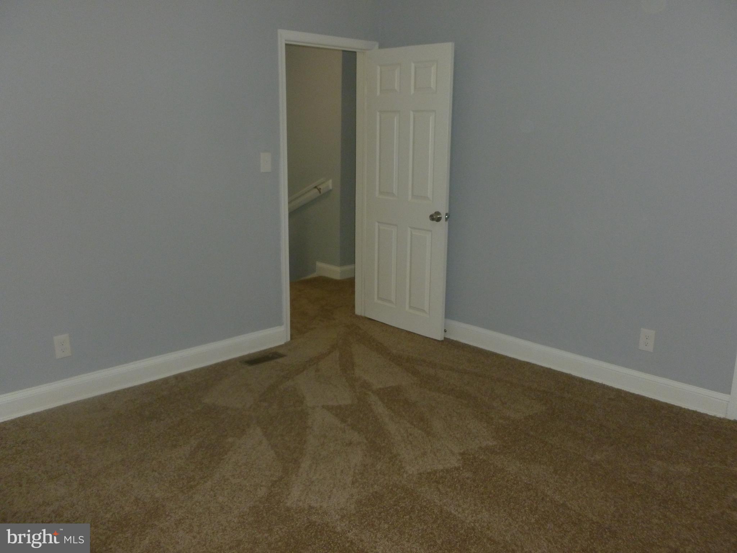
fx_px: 596
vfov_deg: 49.7
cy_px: 276
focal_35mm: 28
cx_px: 368
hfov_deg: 63.4
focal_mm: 5
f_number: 3.3
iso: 200
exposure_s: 1/60
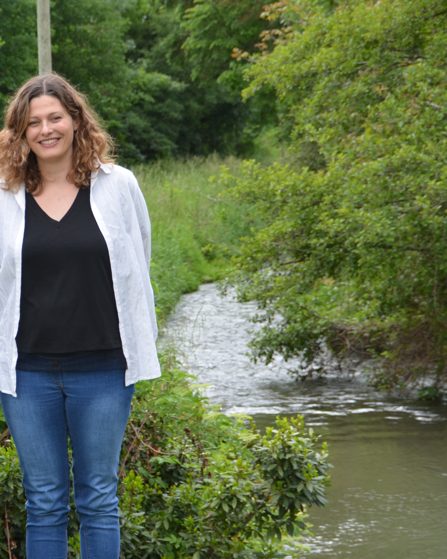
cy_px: 332
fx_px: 2133
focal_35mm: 129
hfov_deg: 11.8
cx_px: -6
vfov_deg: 14.9
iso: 200
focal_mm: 50
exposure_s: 1/200
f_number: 7.1
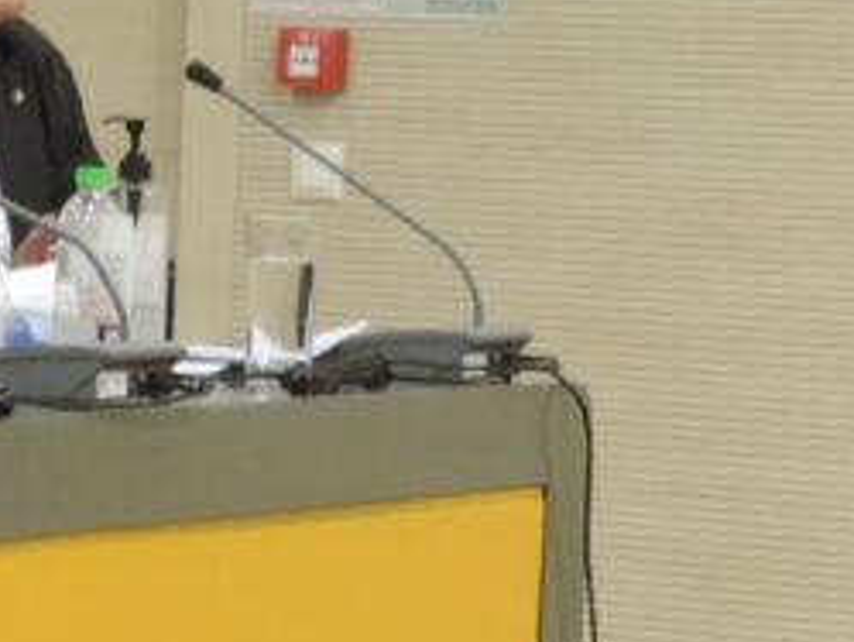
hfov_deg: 8.3
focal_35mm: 226
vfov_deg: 6.6
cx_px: -809
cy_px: 336
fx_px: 5578
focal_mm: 9.8
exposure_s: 1/20
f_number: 3.7
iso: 400
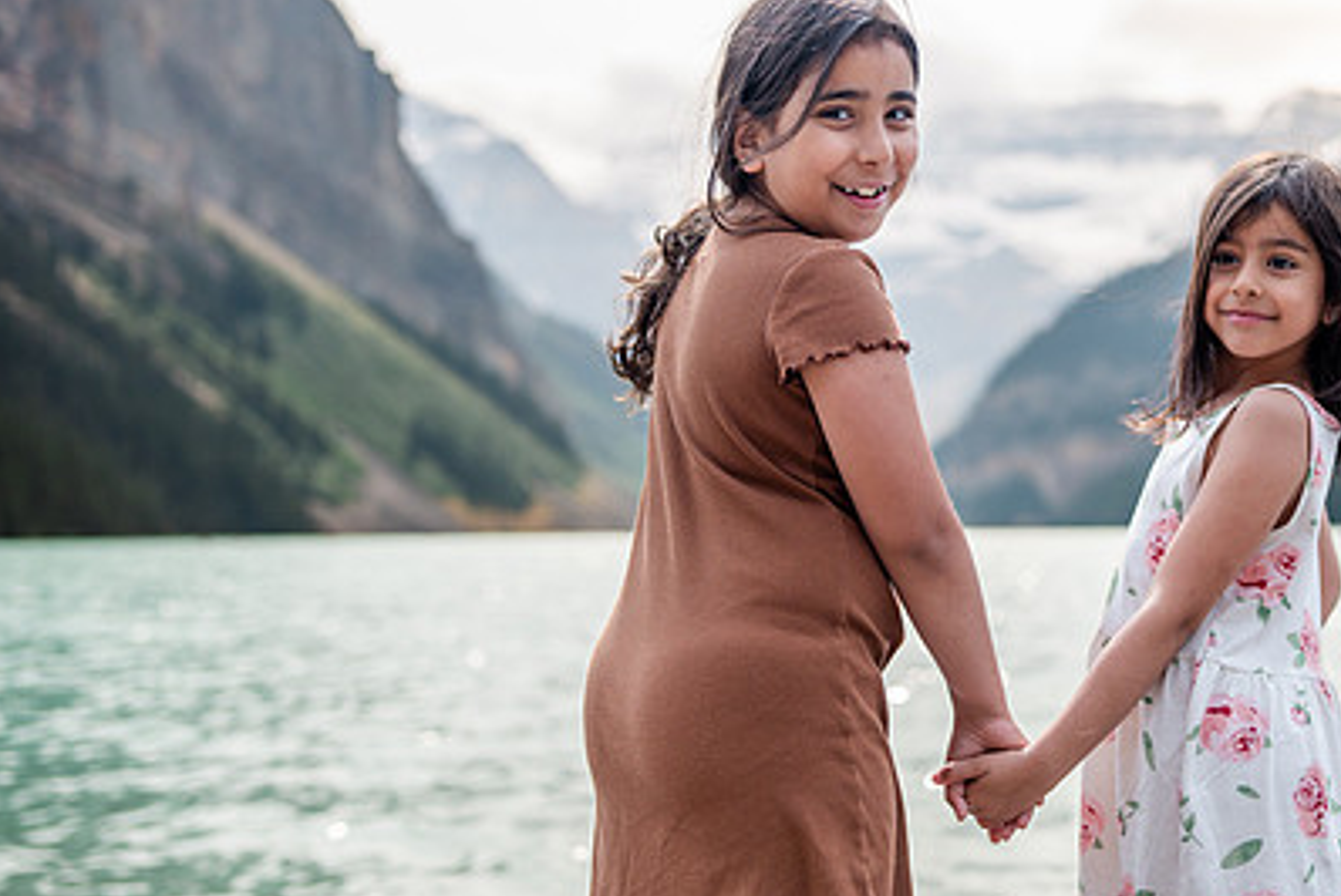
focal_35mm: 51
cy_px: 456
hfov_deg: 38.2
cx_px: 943
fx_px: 1901
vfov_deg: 26.5
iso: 200
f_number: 2
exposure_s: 1/4000
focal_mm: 35
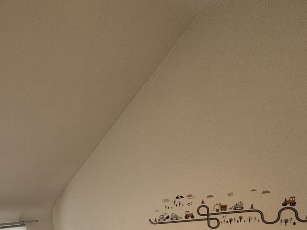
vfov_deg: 34.8
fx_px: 310
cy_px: 256
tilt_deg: -6.0
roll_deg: +5.0
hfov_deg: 49.3
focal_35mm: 35
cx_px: 58
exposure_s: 1/100
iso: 100
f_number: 2.2
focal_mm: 2.22
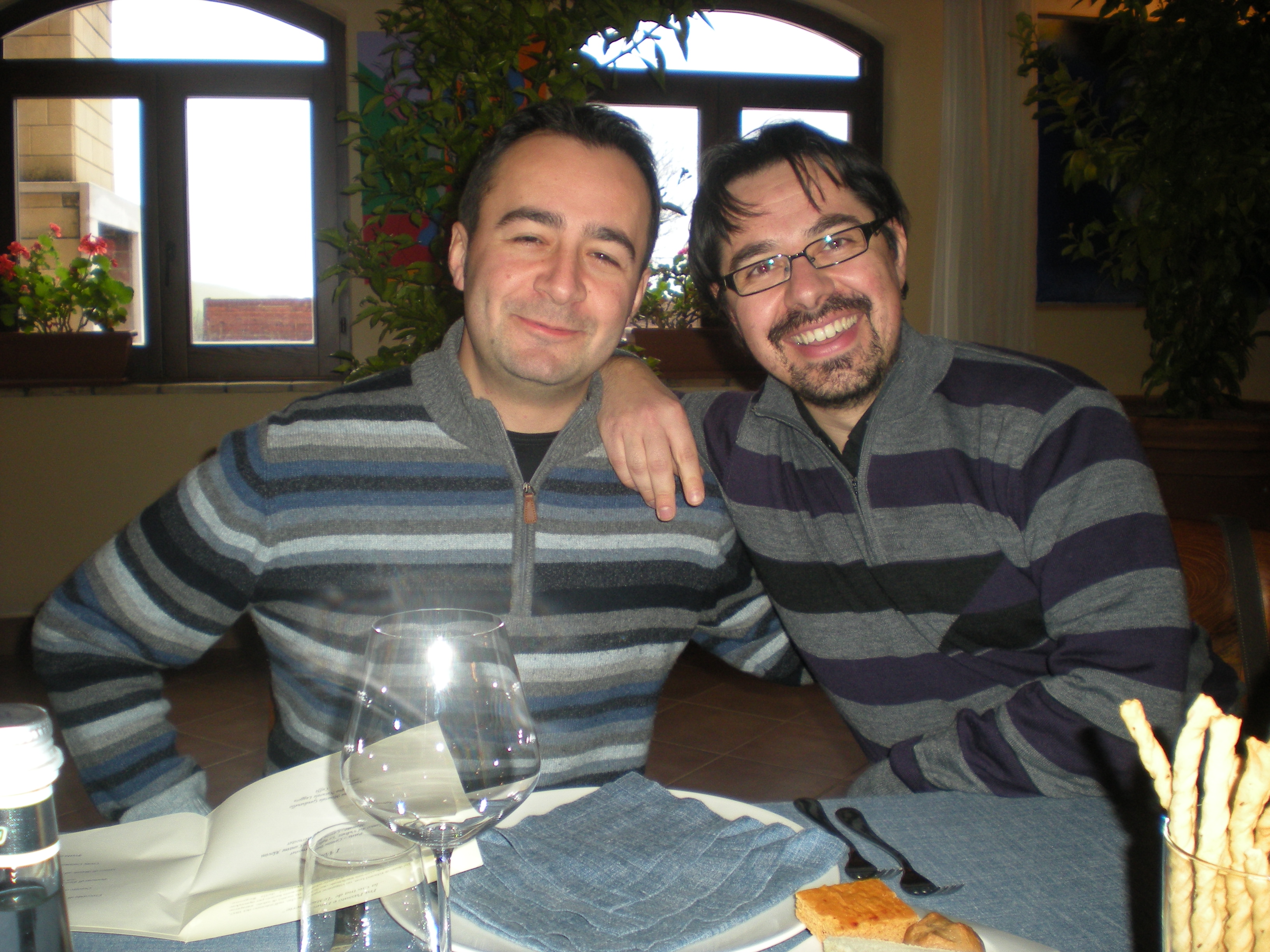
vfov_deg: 37.7
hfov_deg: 49.0
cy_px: 476
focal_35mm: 38
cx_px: 635
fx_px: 1394
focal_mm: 6.3
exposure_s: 1/60
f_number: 3.1
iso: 110
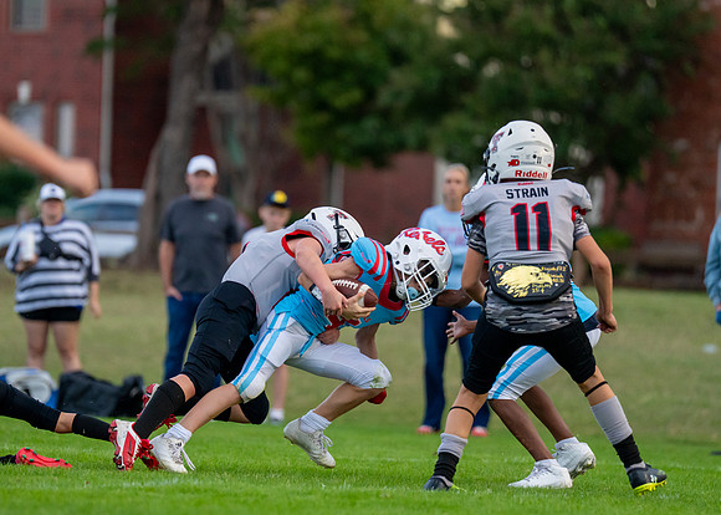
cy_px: 253
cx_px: 318
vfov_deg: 4.5
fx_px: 6562
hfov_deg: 6.3
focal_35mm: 321
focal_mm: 200
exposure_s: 1/1250
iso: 1000
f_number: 2.8
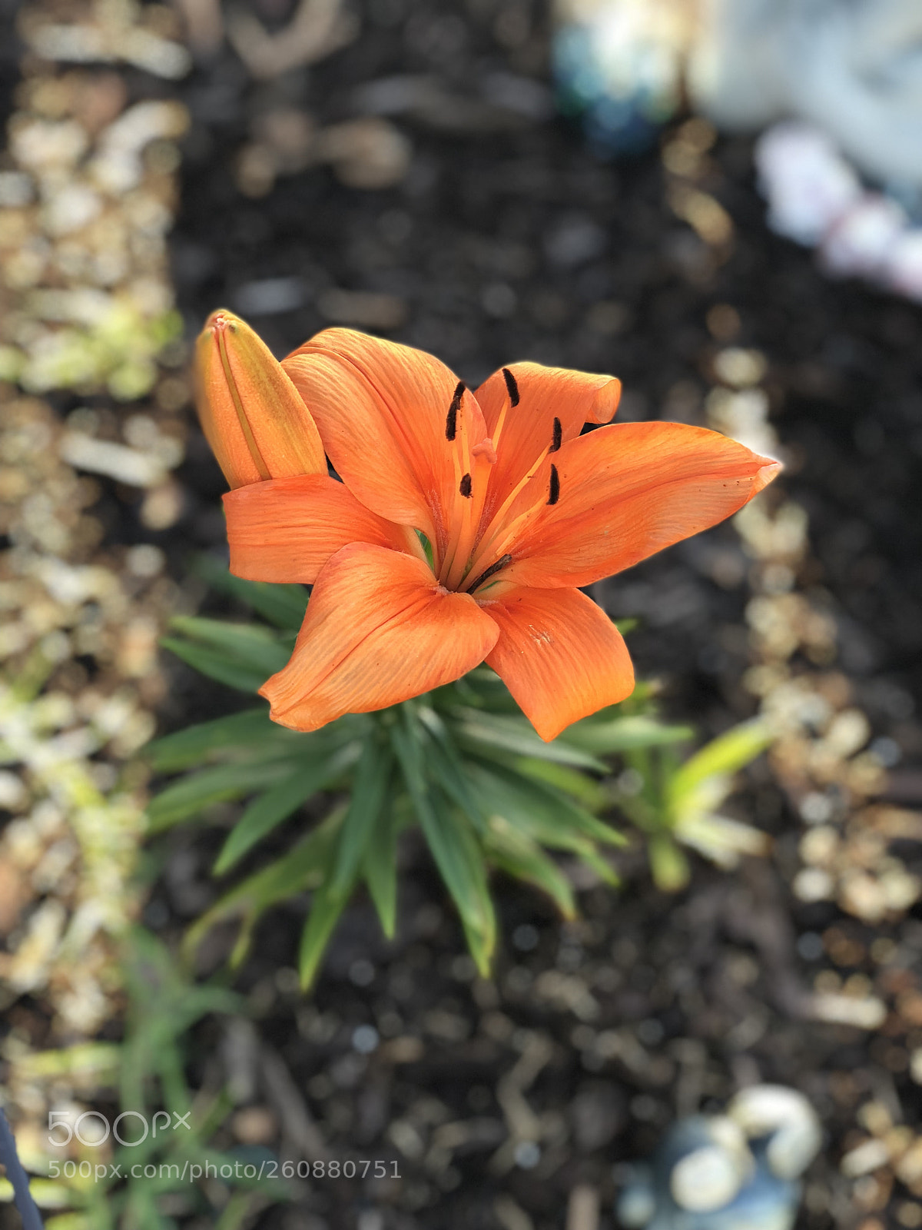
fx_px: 1847
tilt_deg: -47.7
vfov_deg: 36.8
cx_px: 461
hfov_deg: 28.0
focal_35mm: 52
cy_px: 615
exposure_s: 1/60
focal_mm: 6
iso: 25
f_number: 2.4
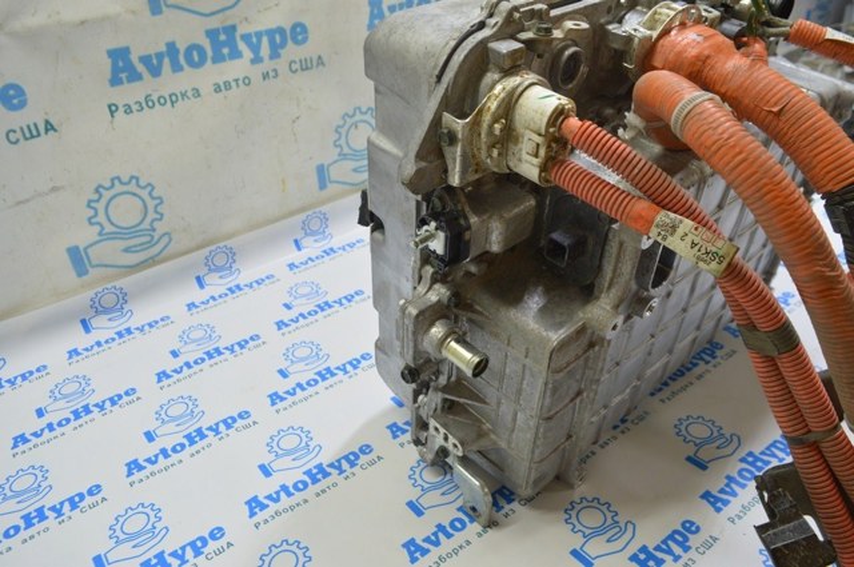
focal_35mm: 27
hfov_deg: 67.4
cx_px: 427
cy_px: 284
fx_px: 640
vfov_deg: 47.8
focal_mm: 18
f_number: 5.6
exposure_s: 1/20
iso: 400
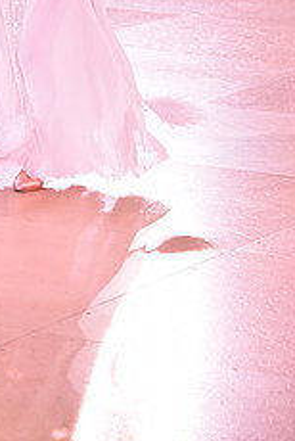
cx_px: -70
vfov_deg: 9.5
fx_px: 2622
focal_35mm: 214
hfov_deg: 6.4
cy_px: -104
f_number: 6.3
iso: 2500
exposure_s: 1/250
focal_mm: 85
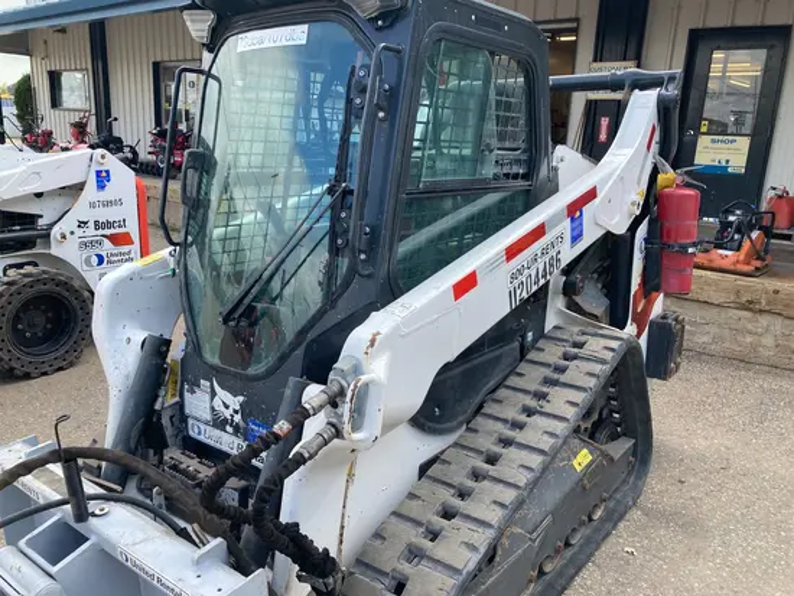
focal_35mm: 28
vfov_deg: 49.8
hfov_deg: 63.4
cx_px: 397
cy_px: 298
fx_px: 643
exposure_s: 1/437
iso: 20
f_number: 1.8
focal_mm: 3.99
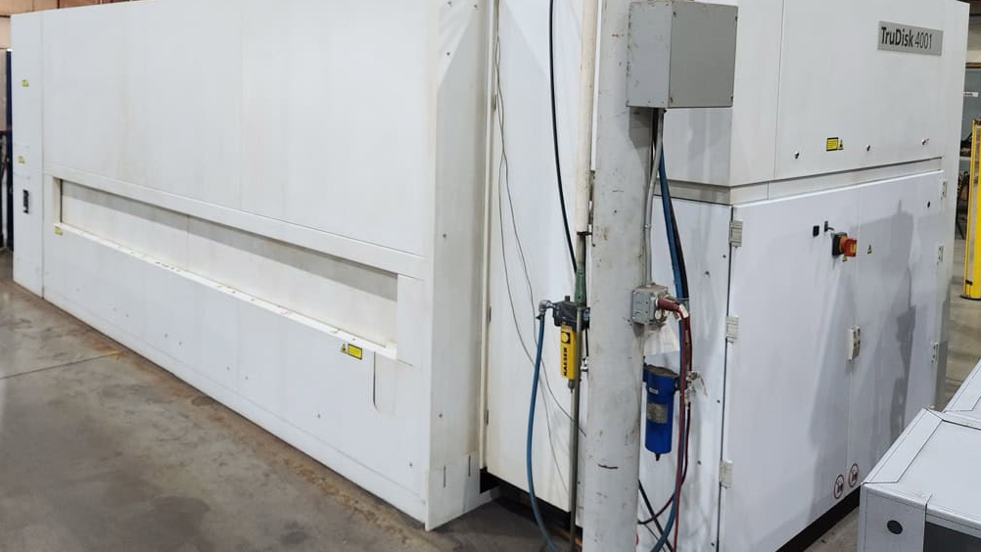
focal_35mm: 32
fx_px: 833
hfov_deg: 60.8
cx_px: 429
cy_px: 121
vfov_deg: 35.7
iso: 250
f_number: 1.8
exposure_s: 1/120
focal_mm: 5.4
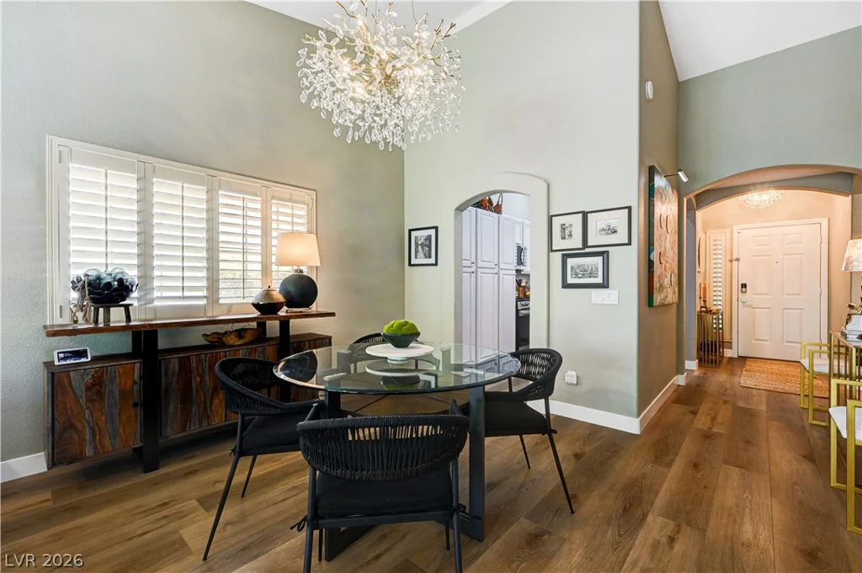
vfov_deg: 75.4
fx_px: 371
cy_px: 286
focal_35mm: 16
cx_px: 431
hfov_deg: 98.6
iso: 800
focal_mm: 15.5
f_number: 10
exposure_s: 1/10
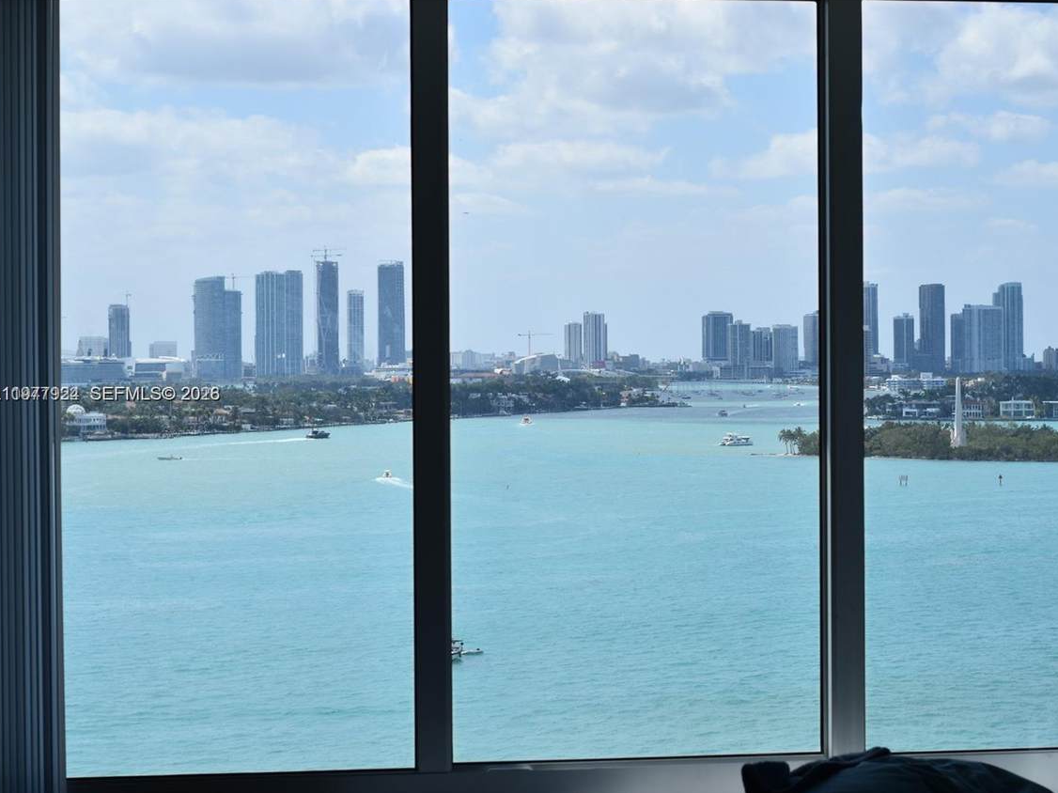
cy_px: 395
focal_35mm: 82
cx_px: 587
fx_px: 2506
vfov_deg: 18.0
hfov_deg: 23.8
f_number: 9
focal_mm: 50
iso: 200
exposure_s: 1/320
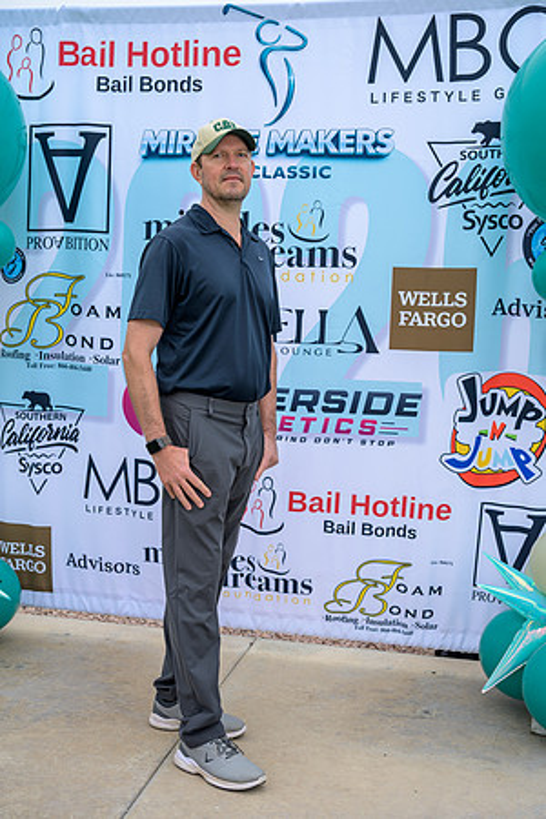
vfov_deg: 43.6
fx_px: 1024
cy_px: 410
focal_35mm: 45
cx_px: 273
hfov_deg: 29.9
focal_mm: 45
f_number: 4
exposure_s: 1/200
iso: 125
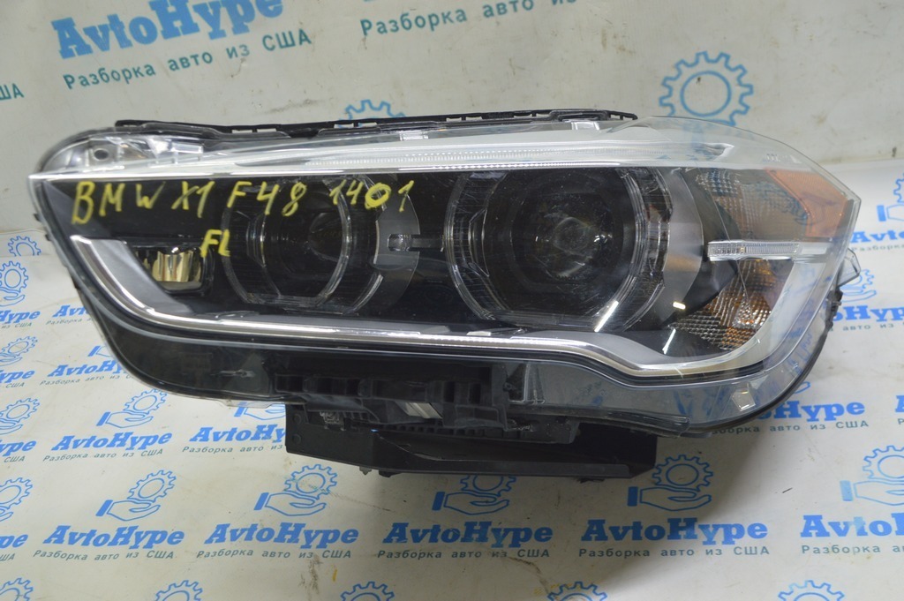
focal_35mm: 40
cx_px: 452
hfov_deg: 48.0
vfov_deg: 33.0
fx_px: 1016
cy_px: 300
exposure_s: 1/20
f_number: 5.6
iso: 400
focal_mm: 27
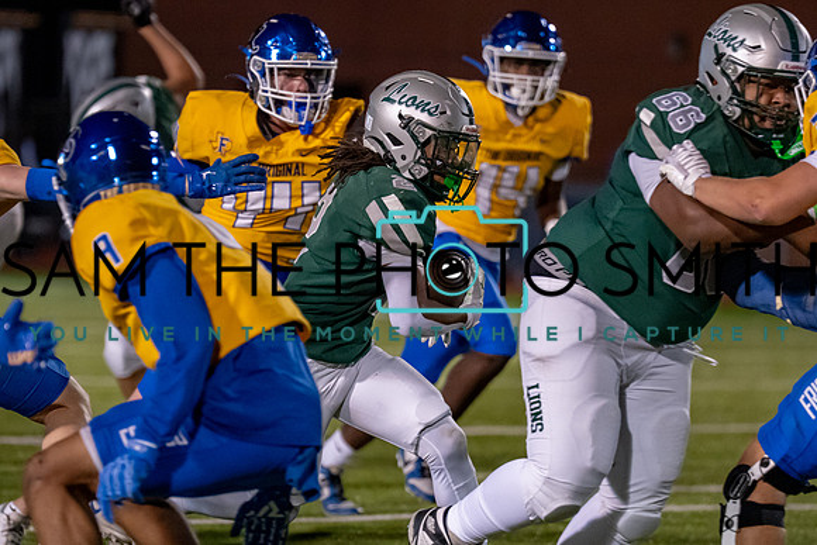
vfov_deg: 4.2
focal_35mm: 330
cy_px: 348
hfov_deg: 6.3
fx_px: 7481
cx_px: 383
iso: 3200
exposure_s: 1/1000
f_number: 2.8
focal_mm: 185
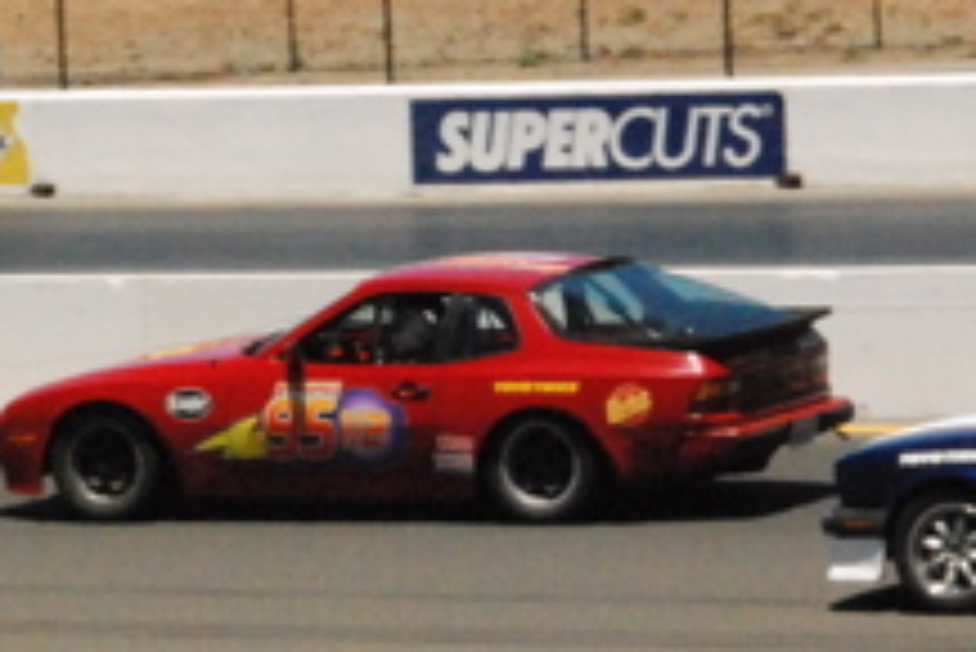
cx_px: 313
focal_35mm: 419
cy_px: 463
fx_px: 11380
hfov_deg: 4.9
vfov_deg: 3.3
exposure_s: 1/800
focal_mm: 95
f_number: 29
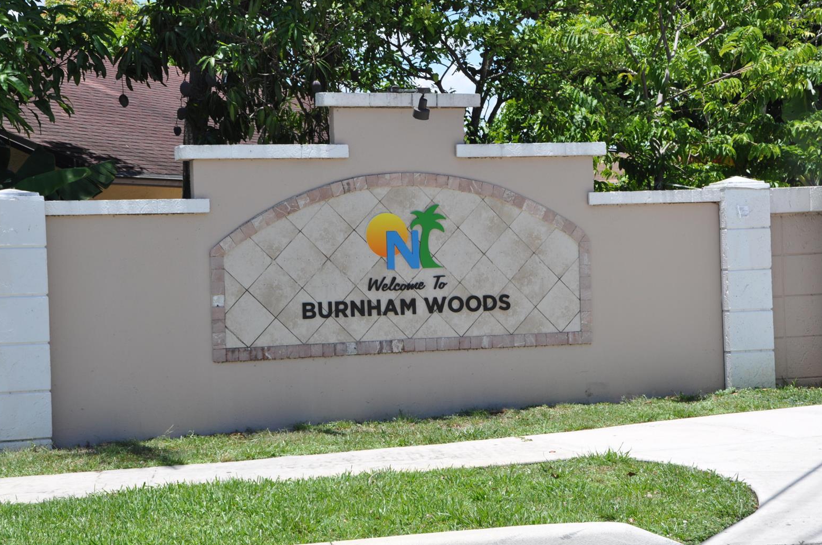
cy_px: 276
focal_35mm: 77
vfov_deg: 17.7
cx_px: 415
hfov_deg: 26.4
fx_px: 1756
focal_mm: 50
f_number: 9
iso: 200
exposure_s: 1/320
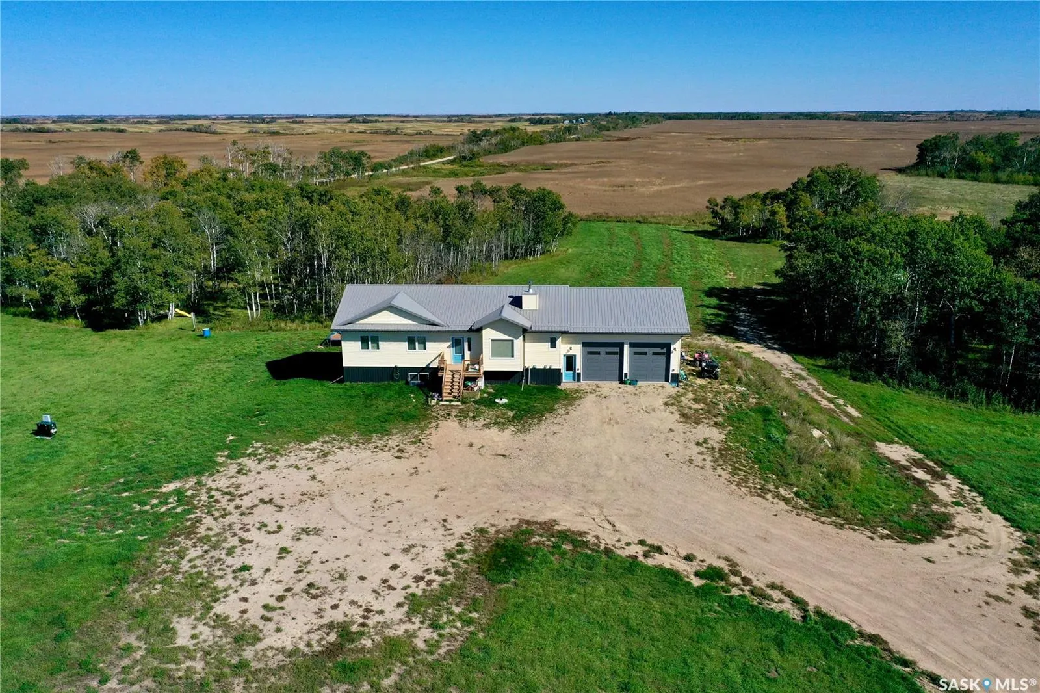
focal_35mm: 28
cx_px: 520
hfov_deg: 65.5
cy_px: 346
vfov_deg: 46.4
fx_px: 809
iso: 100
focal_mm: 10.26
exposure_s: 1/1000
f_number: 7.1
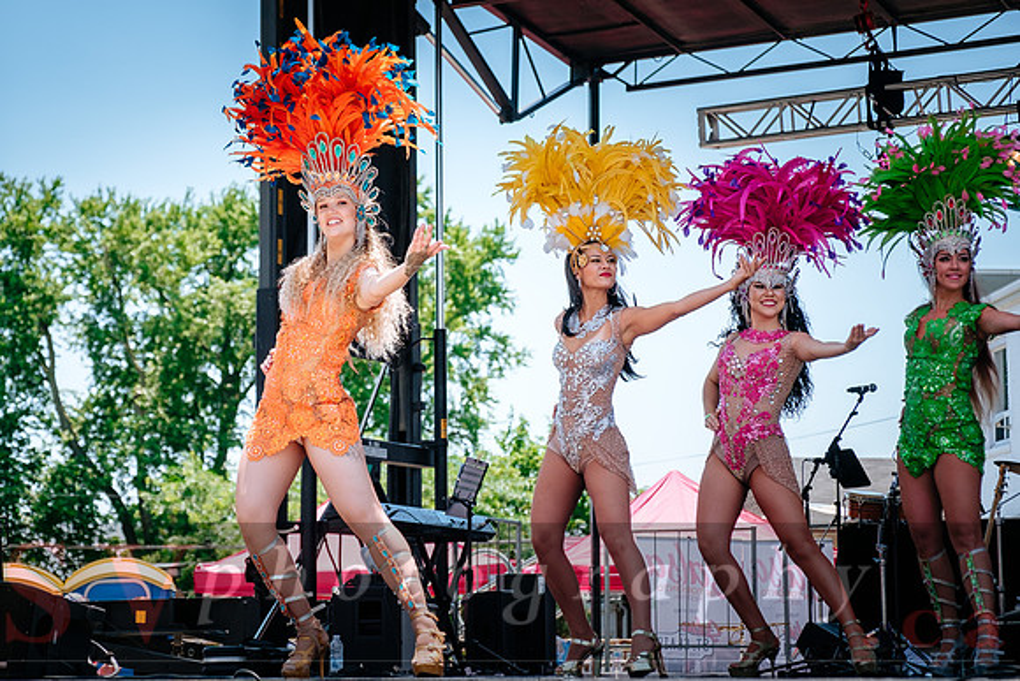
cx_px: 435
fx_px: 2308
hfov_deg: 24.9
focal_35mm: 81
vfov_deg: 16.8
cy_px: 332
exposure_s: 1/2000
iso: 200
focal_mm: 47
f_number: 2.8
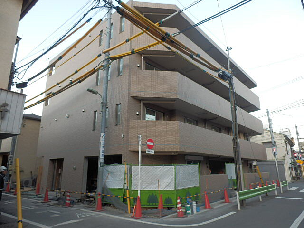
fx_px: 211
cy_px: 114
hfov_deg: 71.6
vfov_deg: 56.8
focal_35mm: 24
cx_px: 152
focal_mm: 4.2
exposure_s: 1/30
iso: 80
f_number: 3
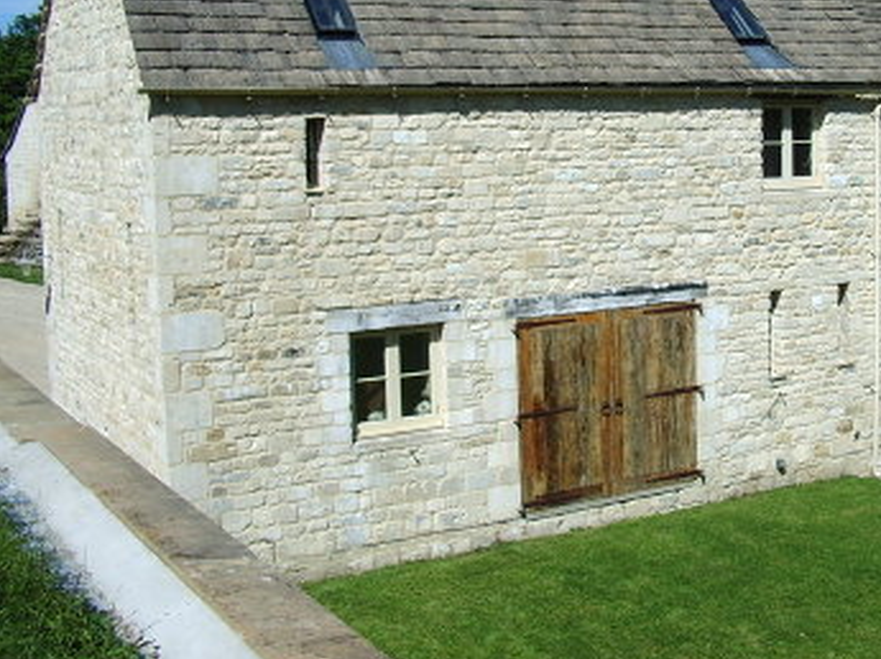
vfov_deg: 27.6
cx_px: 651
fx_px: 1322
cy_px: 176
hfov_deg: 36.1
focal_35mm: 52
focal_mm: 5.8
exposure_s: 1/500
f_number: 4.3
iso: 50
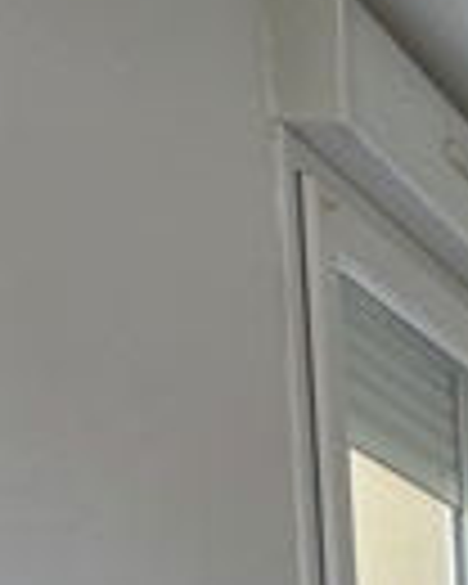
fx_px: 2389
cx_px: 1652
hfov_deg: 8.3
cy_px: 1278
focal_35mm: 138
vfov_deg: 12.0
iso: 125
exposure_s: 1/180
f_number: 1.7
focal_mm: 6.3
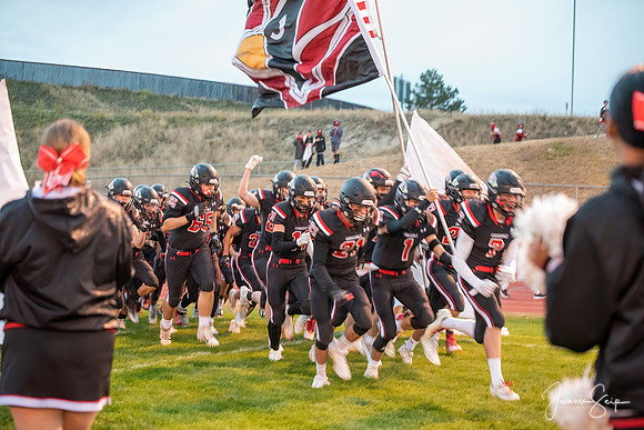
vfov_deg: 19.5
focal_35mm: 70
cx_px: 322
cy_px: 215
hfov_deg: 28.8
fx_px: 1252
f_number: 2.8
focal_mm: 70
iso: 5600
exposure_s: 1/125
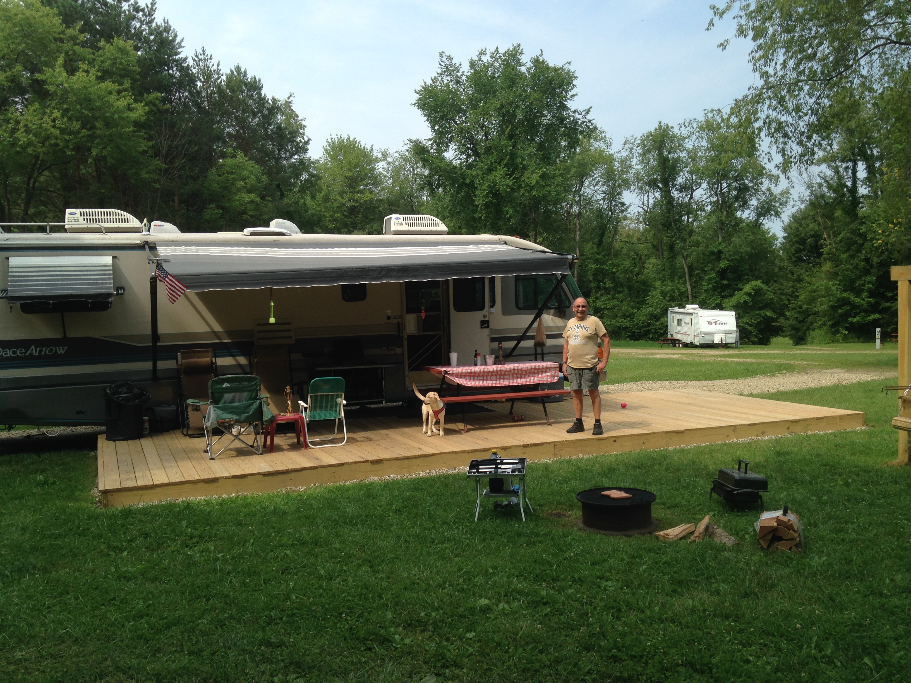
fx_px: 868
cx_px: 456
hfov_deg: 55.4
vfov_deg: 42.9
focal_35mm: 33
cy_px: 342
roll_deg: +0.7
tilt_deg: -2.7
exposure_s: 1/847
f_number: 2.4
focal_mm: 4.12
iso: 50
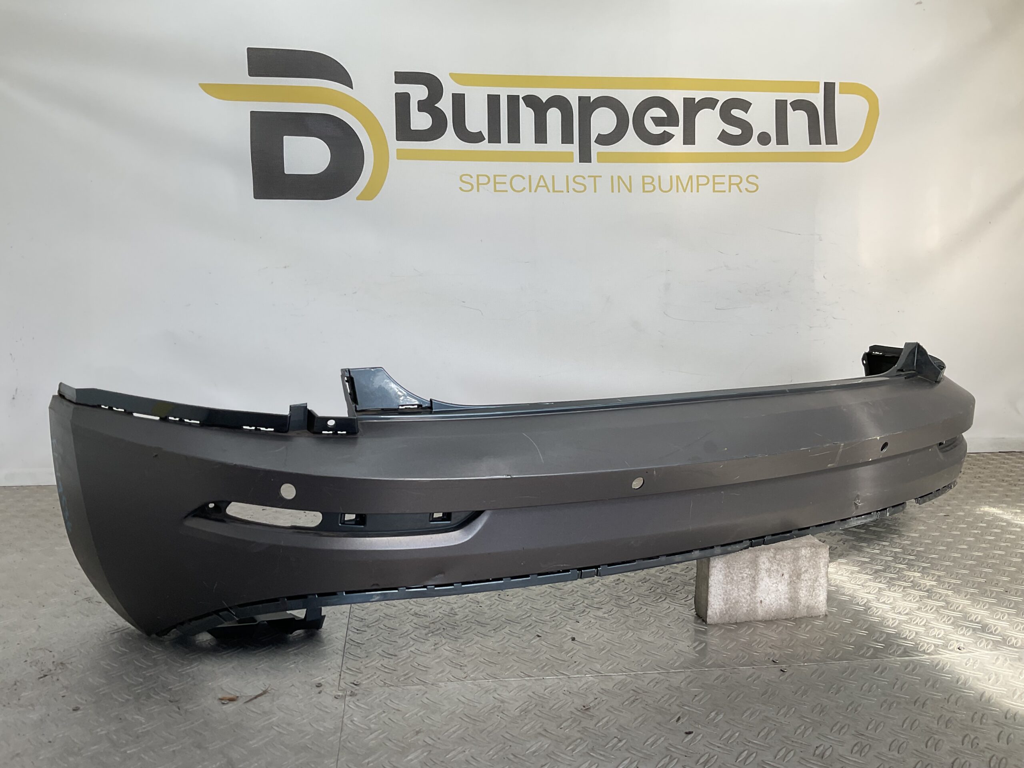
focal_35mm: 29
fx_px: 858
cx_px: 512
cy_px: 384
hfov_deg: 61.7
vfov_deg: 48.2
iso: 16
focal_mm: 3
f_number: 1.8
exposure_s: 1/284
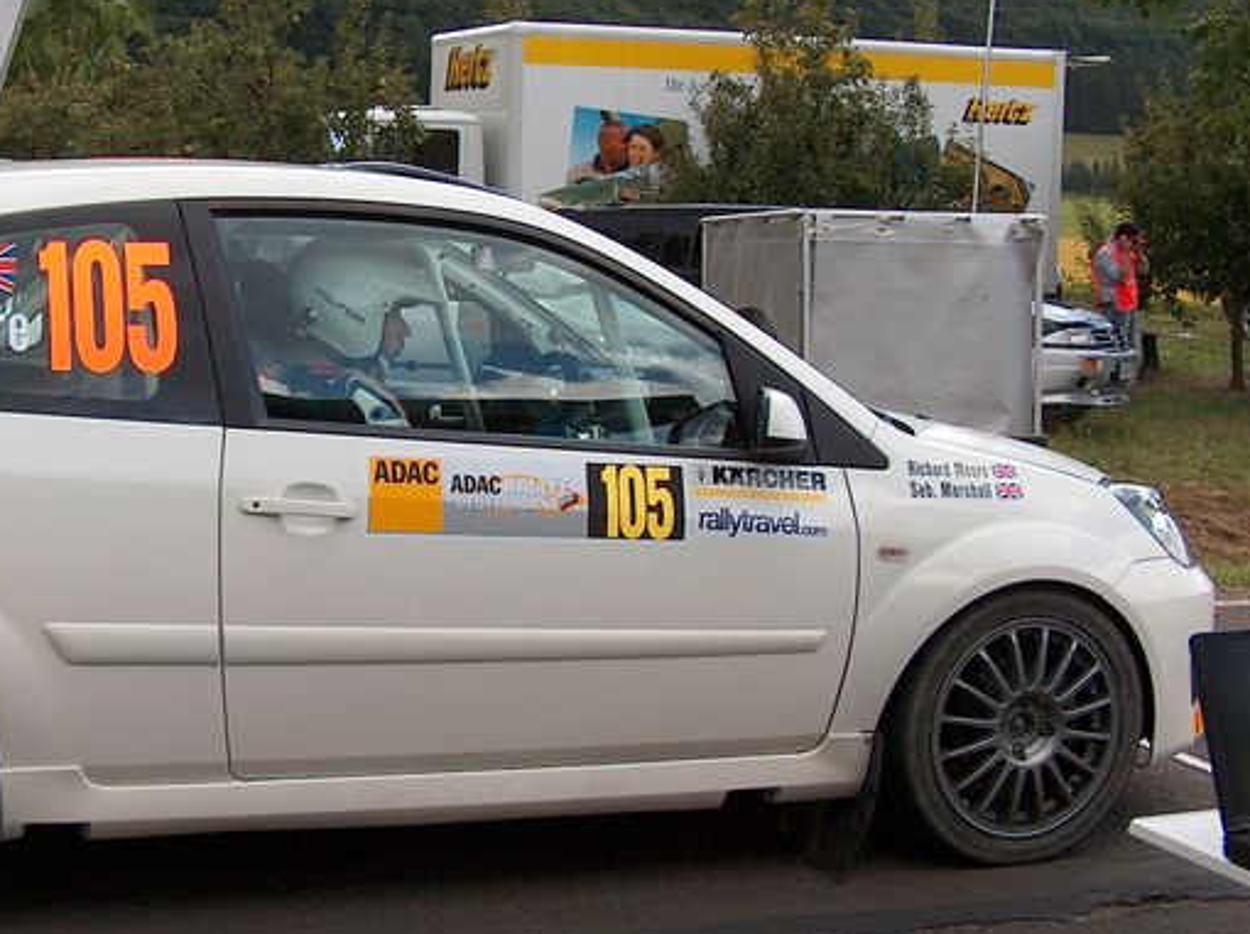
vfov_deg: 25.2
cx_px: 365
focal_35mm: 58
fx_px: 2091
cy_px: 427
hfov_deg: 32.8
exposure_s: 1/649
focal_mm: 7.6
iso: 200
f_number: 3.4
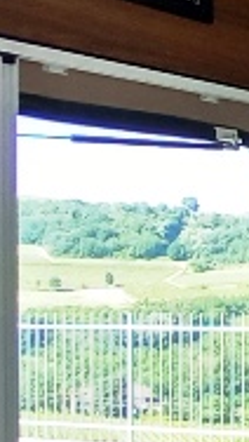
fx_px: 797
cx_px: 731
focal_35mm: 68
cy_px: 266
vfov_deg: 30.9
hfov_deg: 11.4
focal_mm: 1.13
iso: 64
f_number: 2.2
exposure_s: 1/100
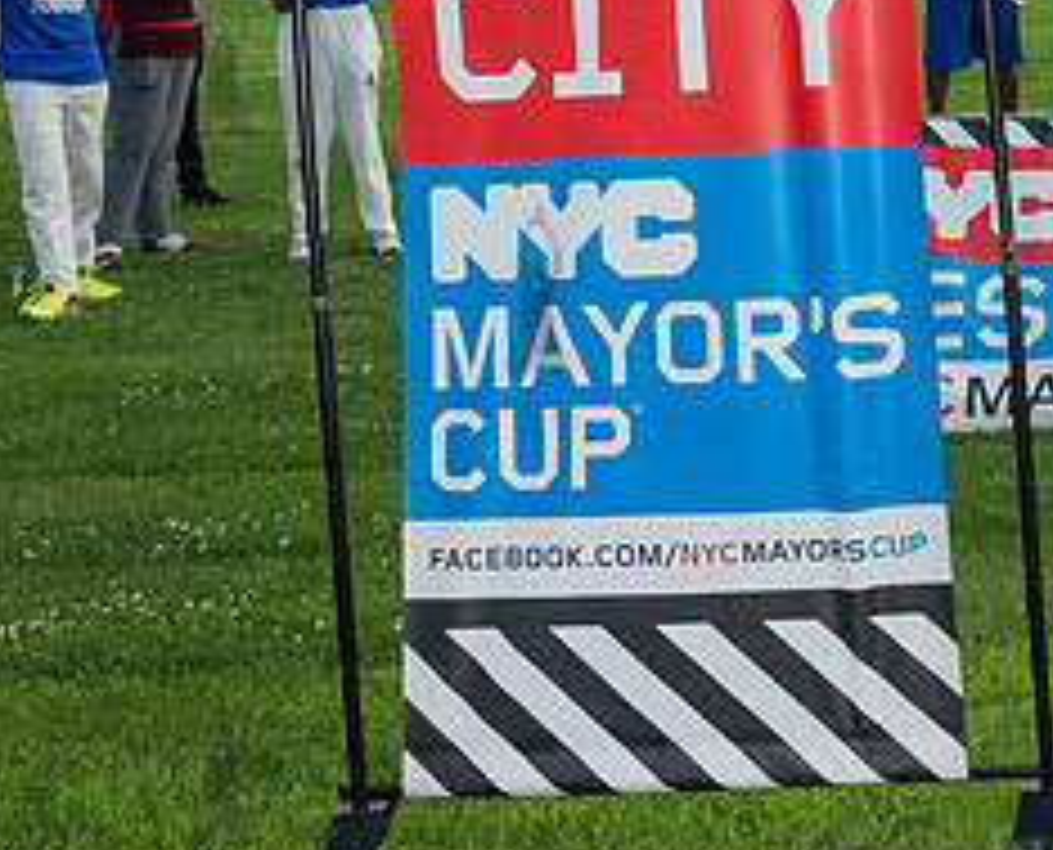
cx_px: 1311
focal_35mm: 86
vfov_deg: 17.8
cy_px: 158
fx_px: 2690
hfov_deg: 20.5
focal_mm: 29
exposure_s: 1/2000
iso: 1600
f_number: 4
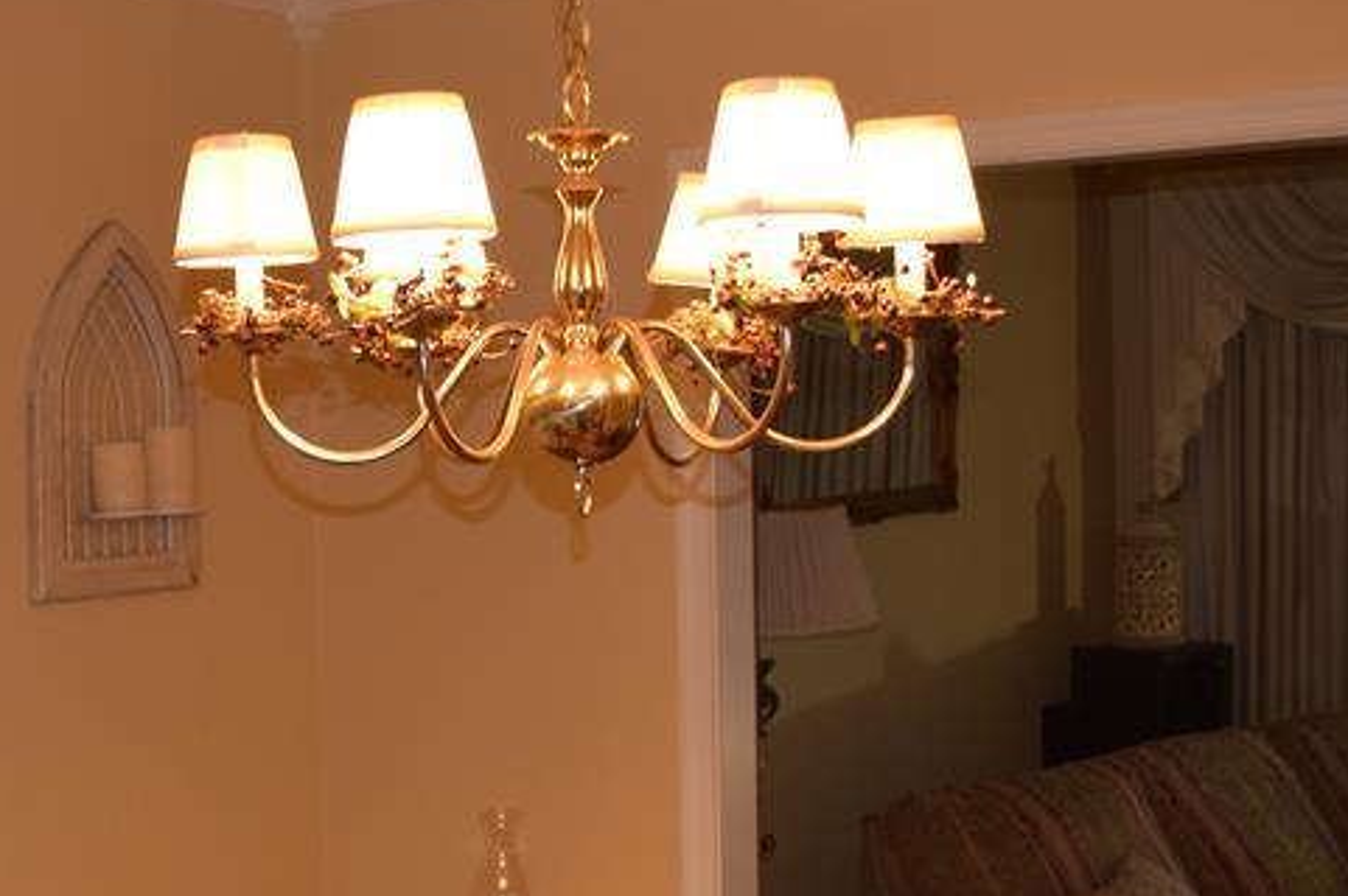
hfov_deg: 32.3
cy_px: 504
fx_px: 2282
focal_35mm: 61
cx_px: 348
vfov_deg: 22.2
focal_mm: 18
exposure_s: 1/60
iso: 640
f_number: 3.5
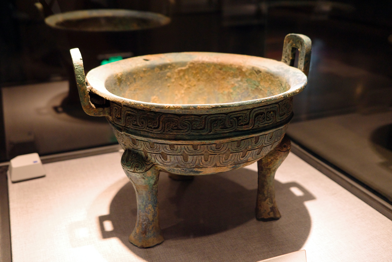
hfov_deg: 48.5
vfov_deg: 33.4
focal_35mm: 40
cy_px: 131
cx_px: 196
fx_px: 436
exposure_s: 1/40
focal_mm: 26
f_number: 2.8
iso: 2000
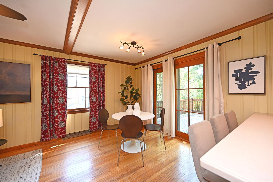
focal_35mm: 14
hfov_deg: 104.3
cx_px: 136
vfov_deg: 81.2
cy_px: 91
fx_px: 106
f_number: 4
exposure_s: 1/60
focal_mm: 14
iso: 320
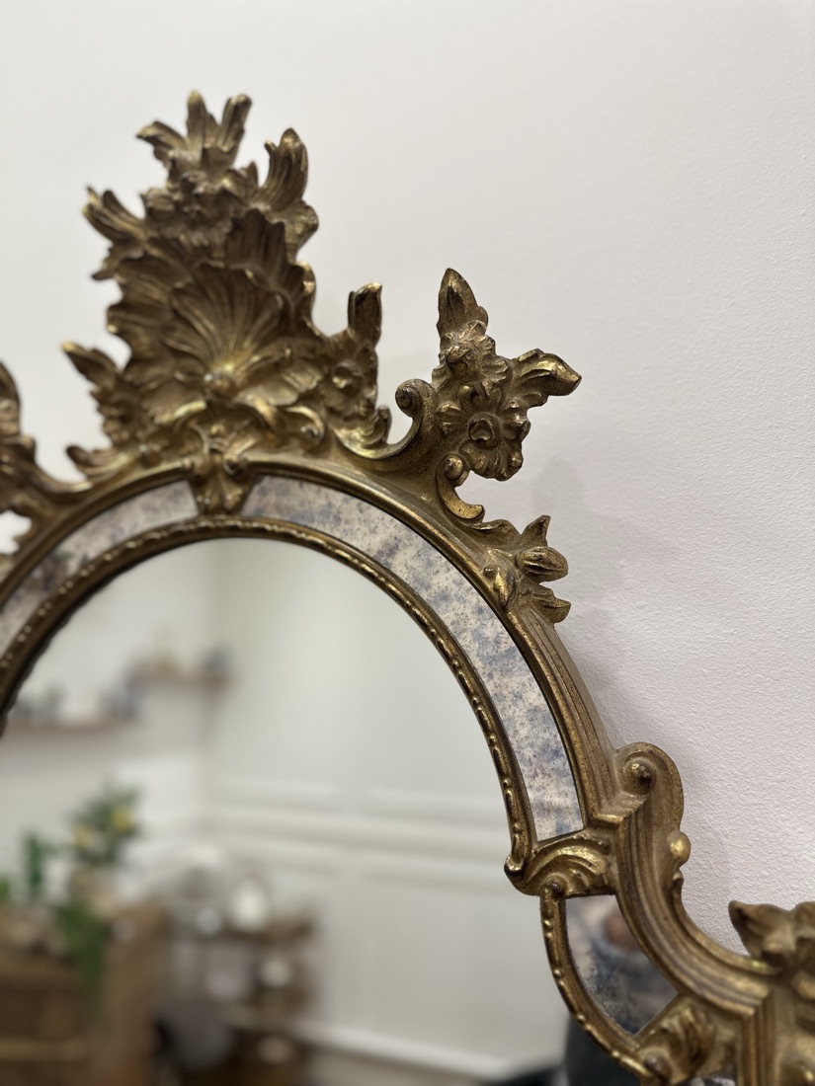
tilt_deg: +12.9
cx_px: 408
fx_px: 753
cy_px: 543
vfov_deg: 71.6
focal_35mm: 24
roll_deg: -3.1
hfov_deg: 56.8
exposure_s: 1/100
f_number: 1.78
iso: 125
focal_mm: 6.86
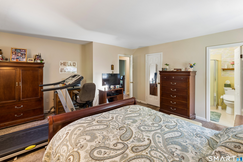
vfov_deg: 77.2
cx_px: 117
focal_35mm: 15
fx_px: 101
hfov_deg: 100.4
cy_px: 76
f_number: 13
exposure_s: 1/2
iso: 400
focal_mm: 14
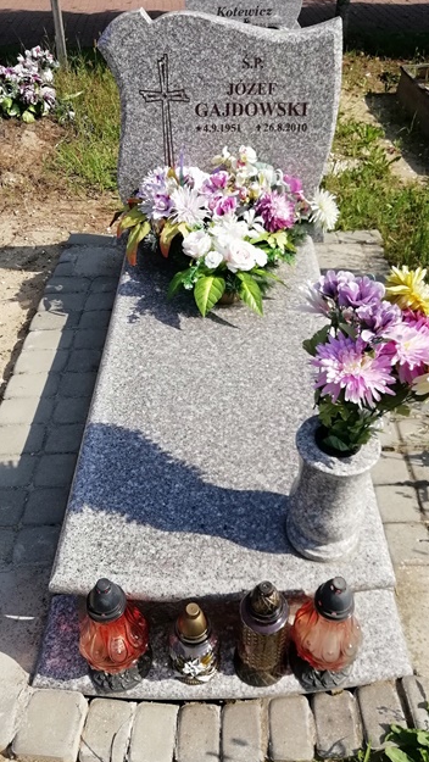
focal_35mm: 29
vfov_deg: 66.0
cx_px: 229
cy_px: 378
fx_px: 586
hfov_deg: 40.2
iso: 50
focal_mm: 3.21
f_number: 2.2
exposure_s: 1/1129
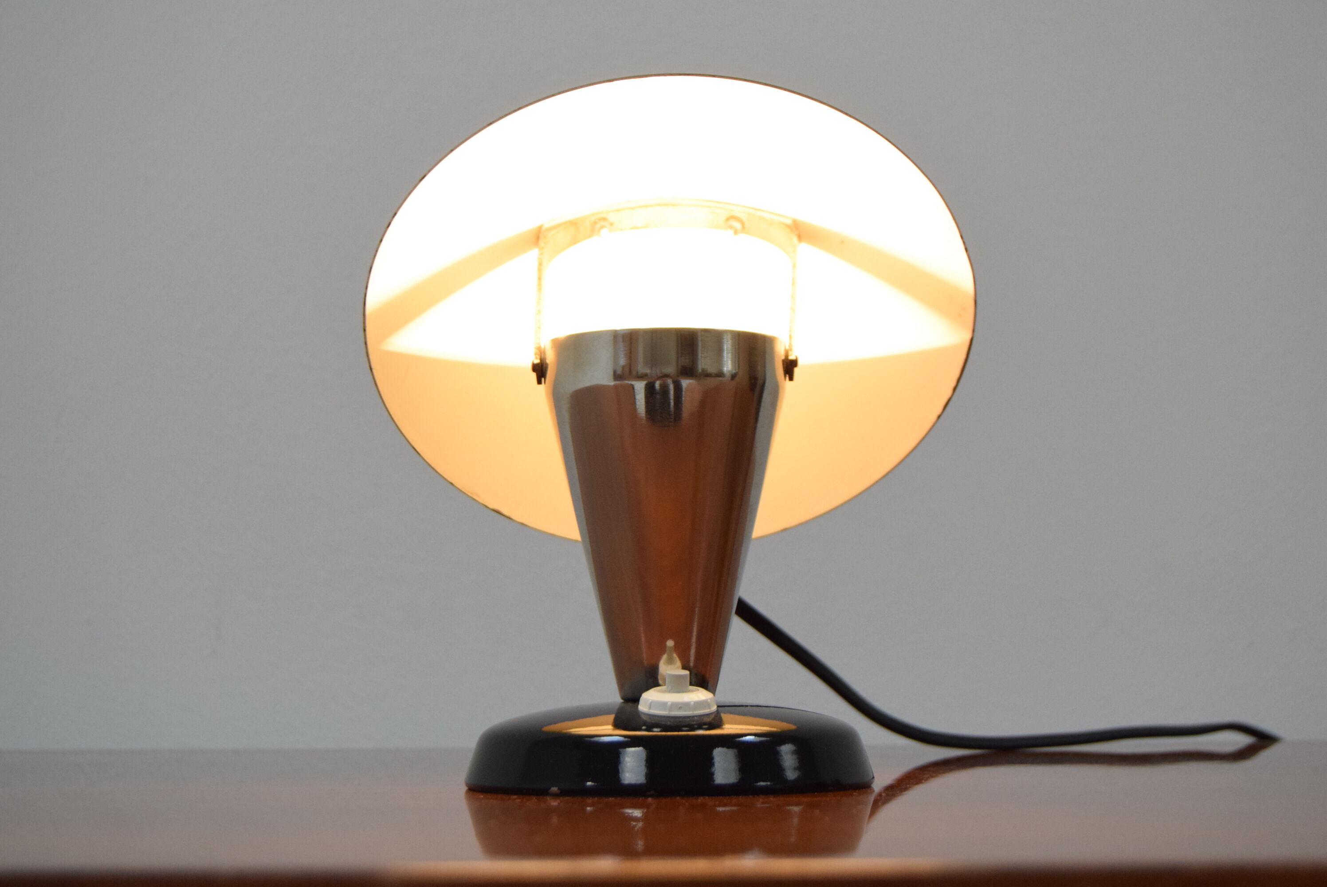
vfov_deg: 21.6
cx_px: 664
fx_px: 2324
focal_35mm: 63
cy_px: 444
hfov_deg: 31.9
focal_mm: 42
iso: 1600
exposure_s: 1/160
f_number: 6.3
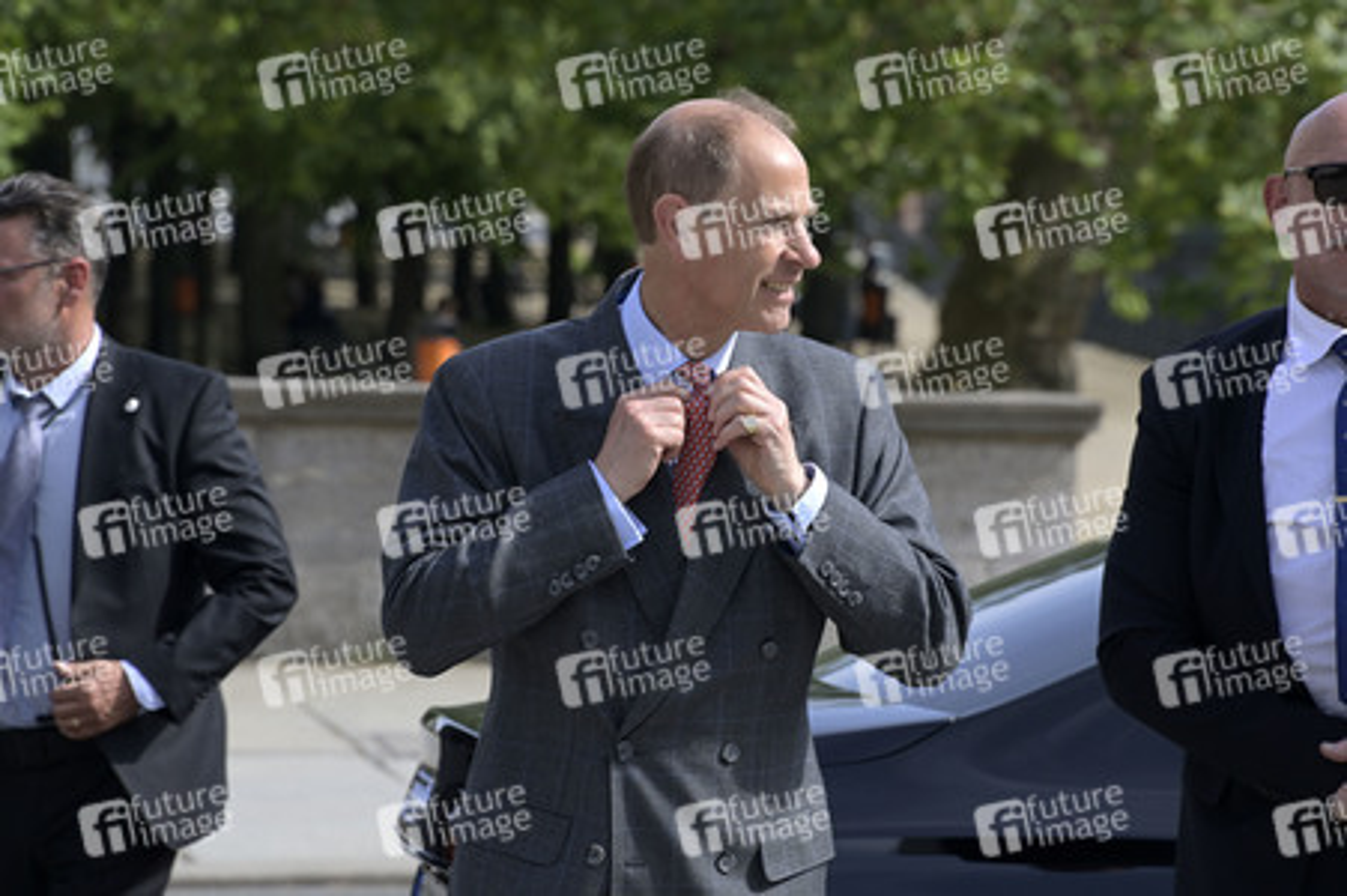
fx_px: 11216
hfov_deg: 6.9
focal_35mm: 300
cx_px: 674
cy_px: 448
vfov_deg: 4.6
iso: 320
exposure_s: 1/200
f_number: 13
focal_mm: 300
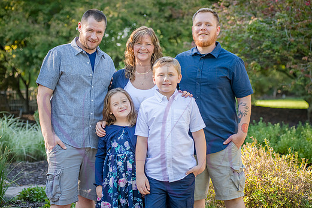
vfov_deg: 14.1
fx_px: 840
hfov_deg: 21.0
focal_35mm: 97
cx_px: 150
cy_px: 101
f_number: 4
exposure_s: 1/400
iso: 400
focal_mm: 80
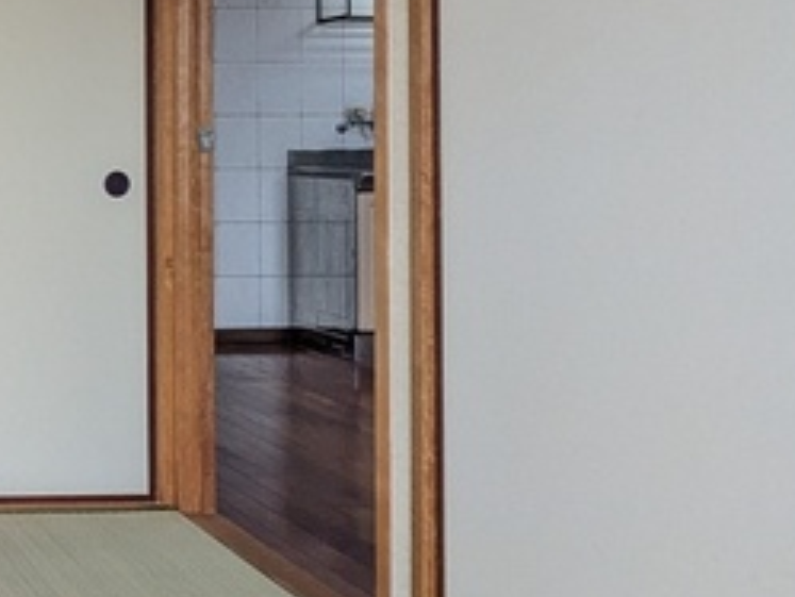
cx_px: -332
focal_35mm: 54
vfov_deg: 26.6
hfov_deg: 27.3
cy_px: 128
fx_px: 1241
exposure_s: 1/120
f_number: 2.2
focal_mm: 1.83
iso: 54
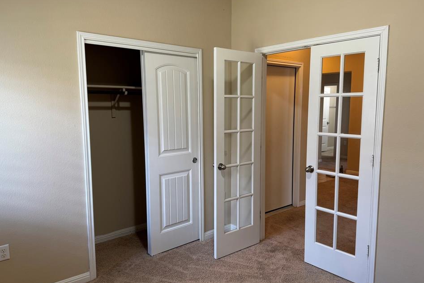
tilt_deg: -7.1
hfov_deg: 67.4
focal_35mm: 27
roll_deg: -0.3
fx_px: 318
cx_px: 222
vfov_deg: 47.9
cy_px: 139
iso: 125
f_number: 1.78
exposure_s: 1/60
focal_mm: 6.76
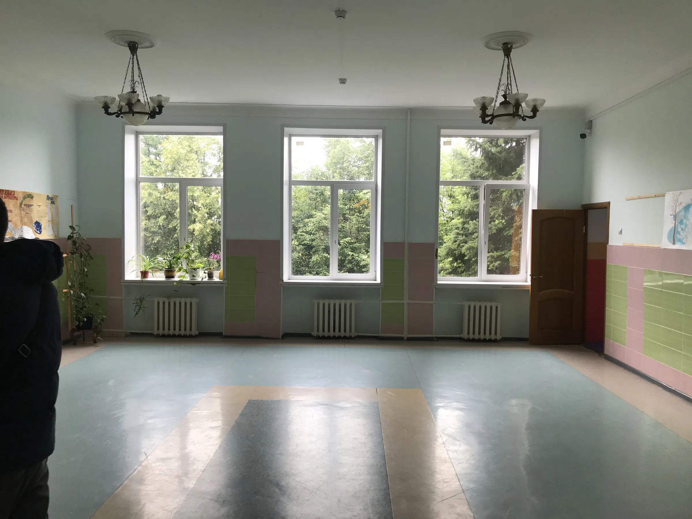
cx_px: 346
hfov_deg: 63.4
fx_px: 560
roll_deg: -0.6
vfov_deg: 49.7
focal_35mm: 28
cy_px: 260
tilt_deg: +0.4
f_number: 1.8
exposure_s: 1/100
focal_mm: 3.99
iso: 32
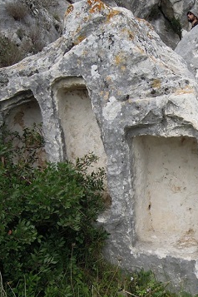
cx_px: 124
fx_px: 346
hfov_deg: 31.7
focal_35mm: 42
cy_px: 176
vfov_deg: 46.2
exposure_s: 1/1000
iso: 160
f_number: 2.8
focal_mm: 4.3
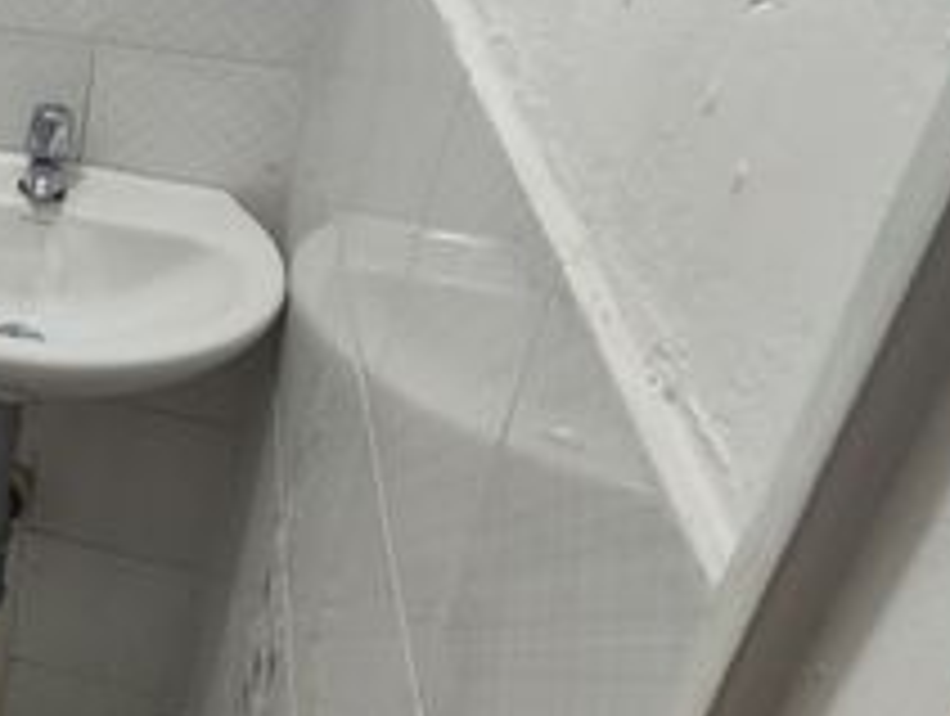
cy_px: 131
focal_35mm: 44
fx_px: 1210
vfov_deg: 32.0
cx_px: -225
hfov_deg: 33.6
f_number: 2.2
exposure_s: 1/60
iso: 111
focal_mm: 2.16
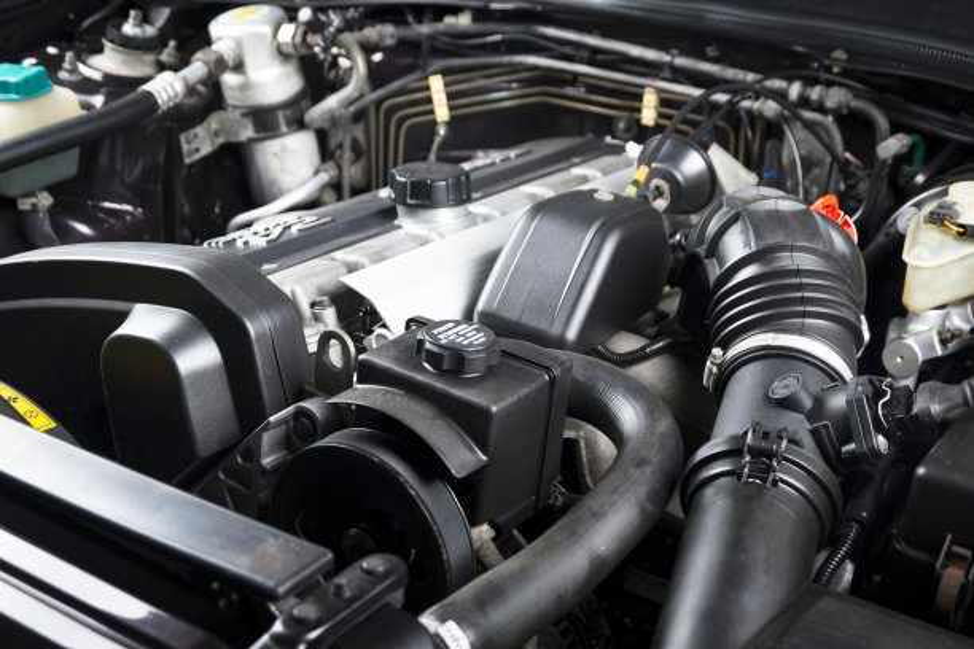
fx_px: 1353
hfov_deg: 39.6
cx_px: 487
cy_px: 324
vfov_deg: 27.0
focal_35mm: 50
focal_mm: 50
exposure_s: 1/160
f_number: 8
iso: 250
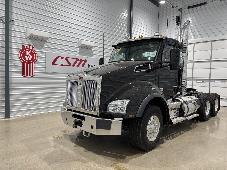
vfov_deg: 53.1
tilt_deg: -3.4
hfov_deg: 67.3
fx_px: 170
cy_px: 85
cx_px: 114
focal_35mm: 26
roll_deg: -1.3
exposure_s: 1/120
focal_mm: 5.96
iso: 80
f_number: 1.6
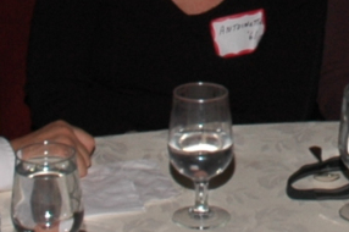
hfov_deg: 11.8
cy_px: -131
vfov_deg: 7.9
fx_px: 1646
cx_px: 423
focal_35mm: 170
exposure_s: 1/60
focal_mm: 18
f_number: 9
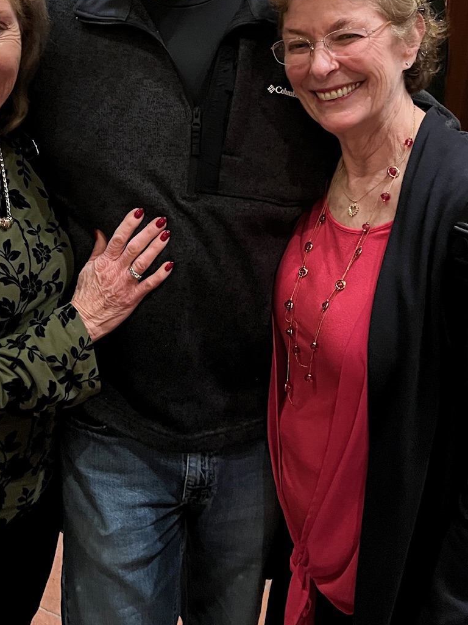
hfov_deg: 28.0
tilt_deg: -16.8
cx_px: 216
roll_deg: -2.5
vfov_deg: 35.5
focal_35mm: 52
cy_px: 118
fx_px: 937
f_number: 1.5
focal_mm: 5.7
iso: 500
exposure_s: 1/40
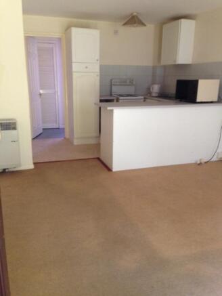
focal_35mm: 33
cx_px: 111
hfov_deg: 43.0
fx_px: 282
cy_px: 148
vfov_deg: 55.3
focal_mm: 4.13
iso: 125
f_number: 2.4
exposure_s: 1/20
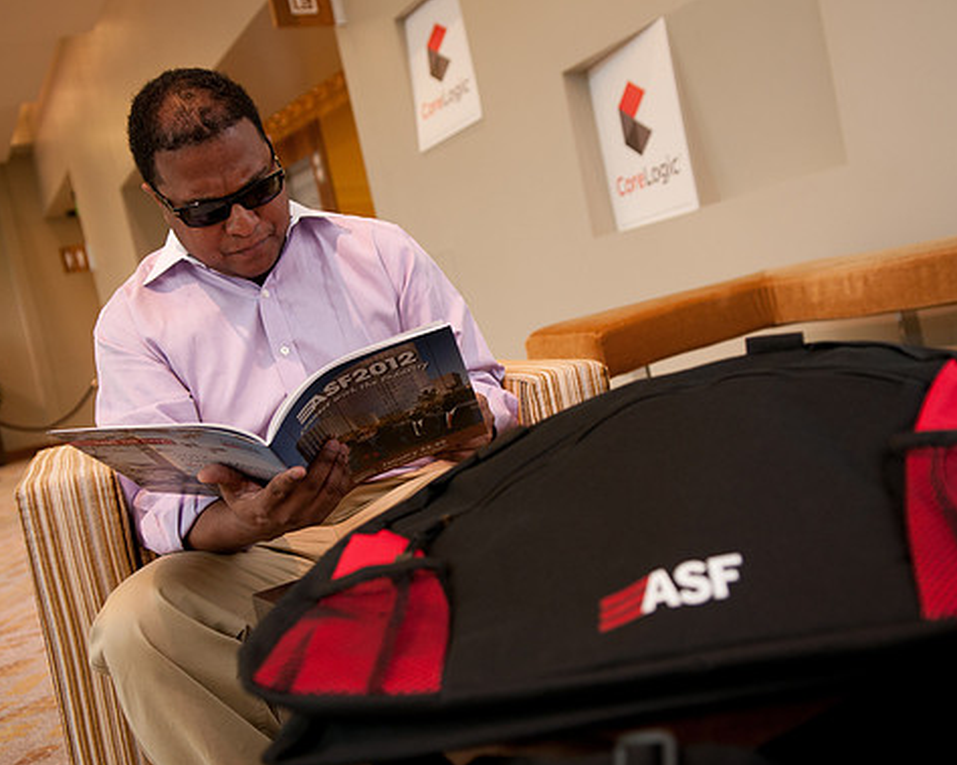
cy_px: 387
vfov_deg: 37.7
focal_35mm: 40
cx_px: 483
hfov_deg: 46.2
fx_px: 1121
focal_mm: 23
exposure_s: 1/200
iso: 320
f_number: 2.8
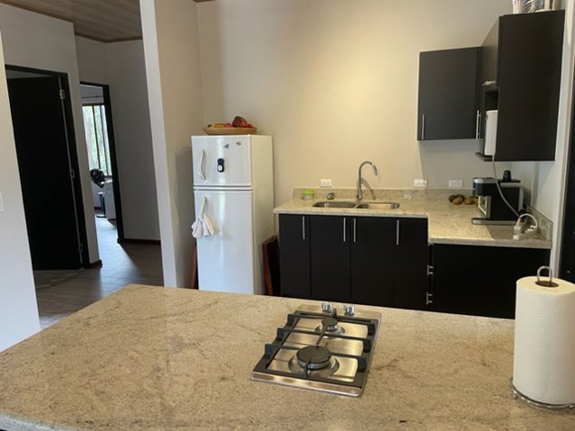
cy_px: 216
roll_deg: +1.9
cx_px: 288
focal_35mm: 26
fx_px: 432
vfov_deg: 53.0
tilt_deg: -9.7
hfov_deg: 67.3
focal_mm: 4.2
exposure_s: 1/60
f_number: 1.6
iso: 200
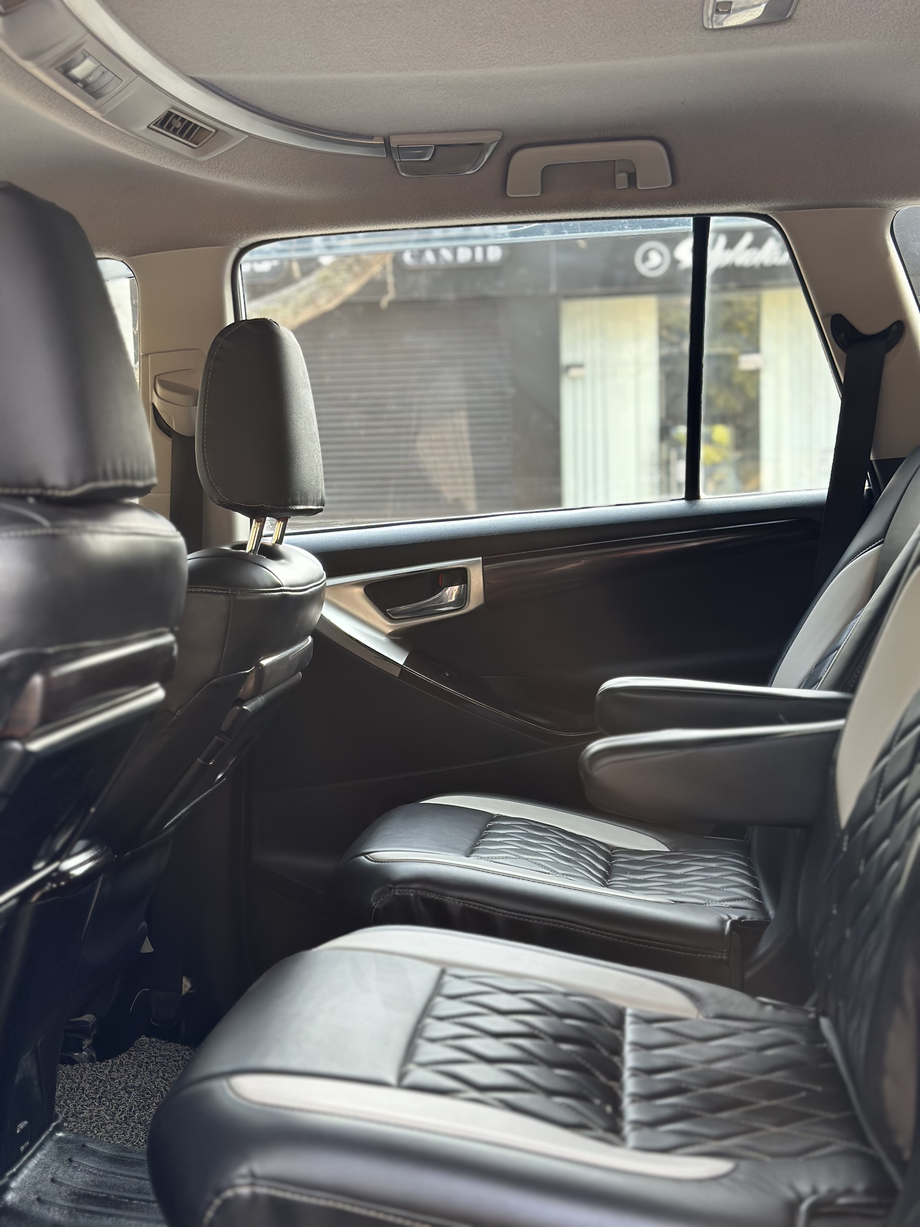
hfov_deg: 30.3
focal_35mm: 48
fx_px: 1701
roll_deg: +1.6
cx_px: 460
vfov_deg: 39.7
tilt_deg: -4.5
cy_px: 614
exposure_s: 1/201
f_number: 1.78
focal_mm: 6.86
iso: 80
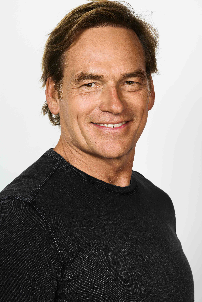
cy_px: 151
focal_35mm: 105
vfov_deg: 19.5
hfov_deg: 13.0
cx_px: 101
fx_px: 884
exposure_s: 1/125
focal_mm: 105
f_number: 22
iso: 200
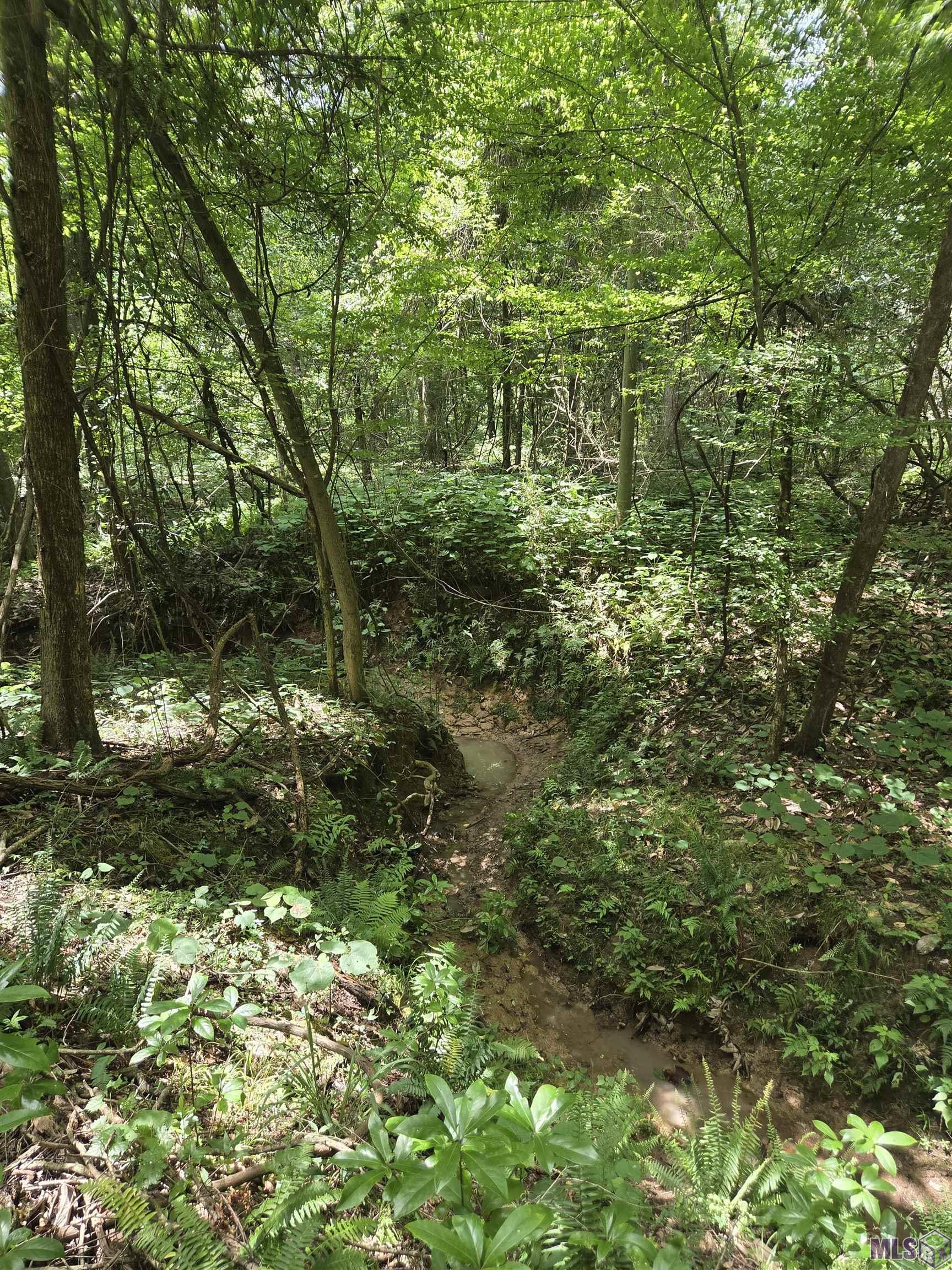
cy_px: 635
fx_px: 843
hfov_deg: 58.9
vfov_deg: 73.9
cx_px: 476
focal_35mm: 23
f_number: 1.8
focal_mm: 5.4
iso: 125
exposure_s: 1/180
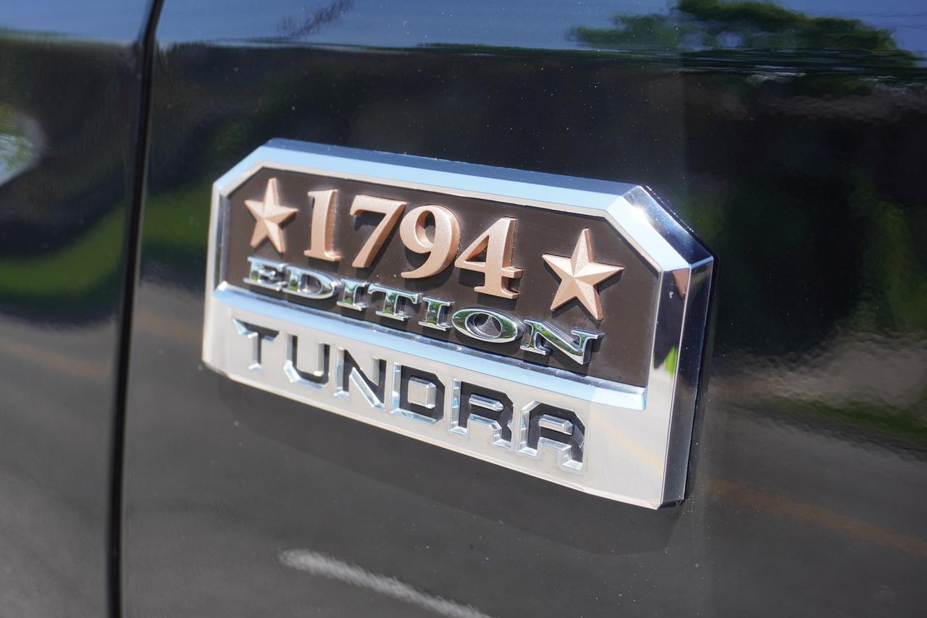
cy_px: 309
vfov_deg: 30.9
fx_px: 1120
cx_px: 464
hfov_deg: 45.0
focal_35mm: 44
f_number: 5.6
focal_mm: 29
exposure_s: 1/200
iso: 100
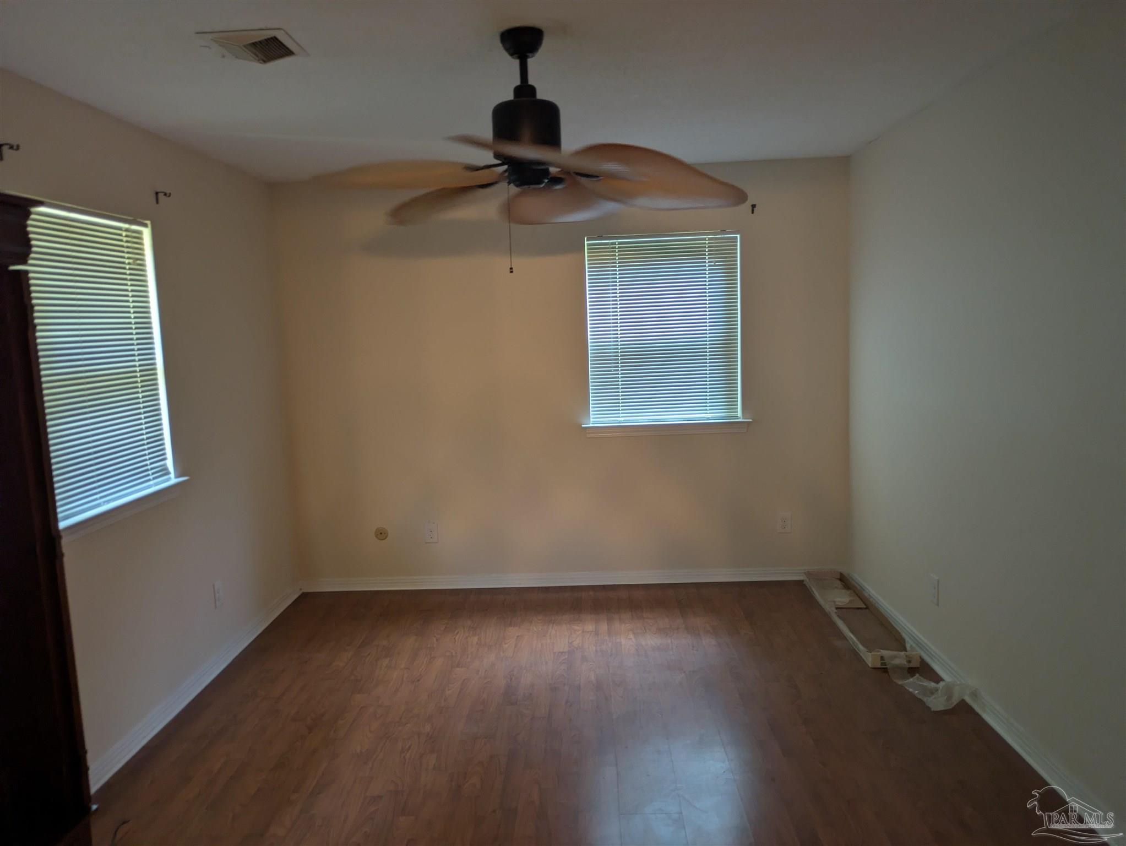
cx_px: 563
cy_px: 423
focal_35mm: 25
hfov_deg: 69.4
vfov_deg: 54.9
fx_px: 814
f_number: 1.89
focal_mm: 5.43
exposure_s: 1/40
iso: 162
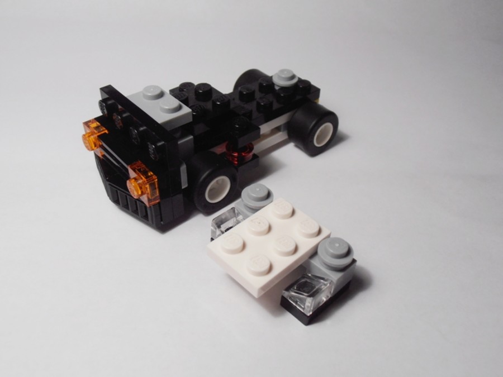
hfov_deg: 50.1
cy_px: 188
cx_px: 252
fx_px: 538
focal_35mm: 37
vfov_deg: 38.7
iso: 80
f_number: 3.9
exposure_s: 1/60
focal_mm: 6.61
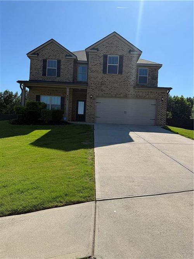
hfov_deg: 56.8
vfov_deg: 71.6
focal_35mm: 24
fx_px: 179
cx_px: 97
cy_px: 130
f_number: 1.78
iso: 80
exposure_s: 1/5714
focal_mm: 6.76
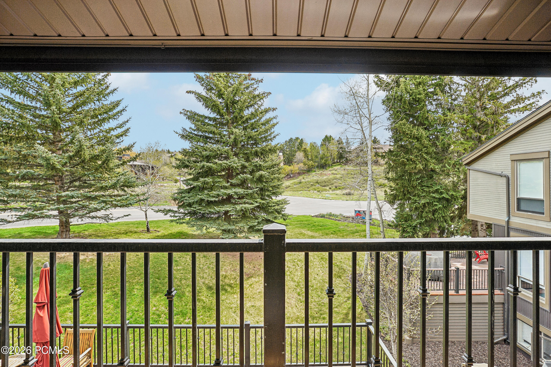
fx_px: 260
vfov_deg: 70.4
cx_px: 276
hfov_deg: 93.3
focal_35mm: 17
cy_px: 184
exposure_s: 1/200
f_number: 8
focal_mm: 17
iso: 100
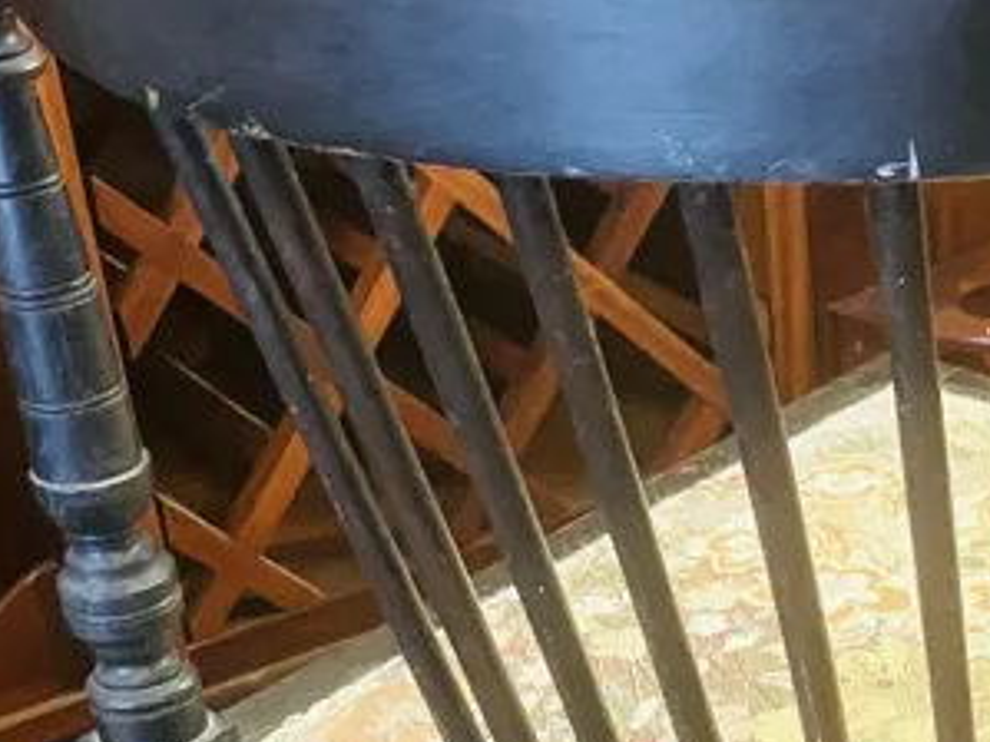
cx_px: 944
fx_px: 2744
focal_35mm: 96
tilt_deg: -33.8
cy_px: 924
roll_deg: +2.1
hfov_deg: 19.9
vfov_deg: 14.8
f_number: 1.8
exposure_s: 1/25
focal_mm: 3.99
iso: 320
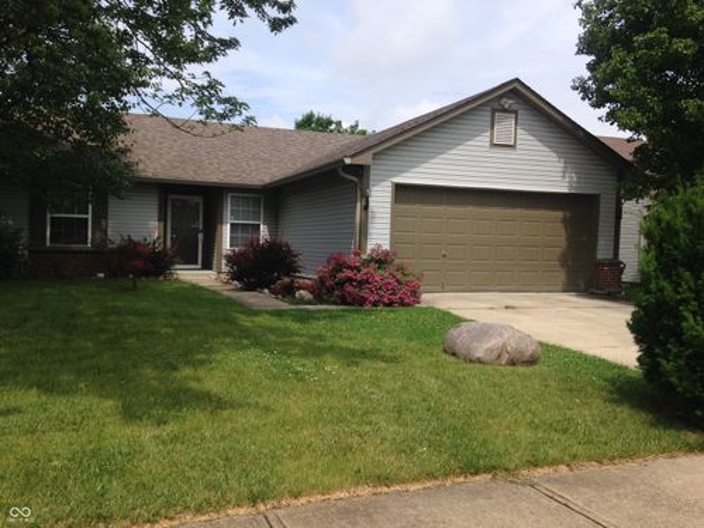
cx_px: 352
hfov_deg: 55.4
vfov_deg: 42.9
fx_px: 671
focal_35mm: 33
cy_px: 264
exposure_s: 1/1695
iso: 50
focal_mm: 4.12
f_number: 2.4
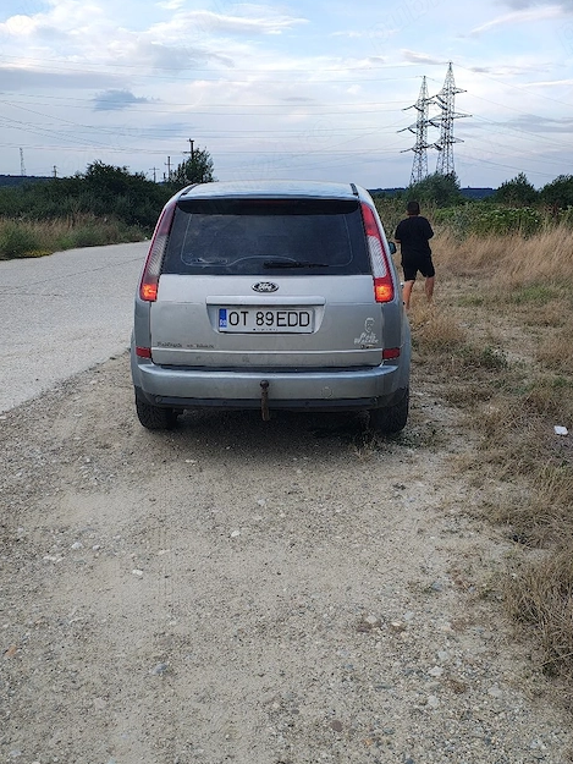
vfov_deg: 56.8
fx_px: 706
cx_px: 303
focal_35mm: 32
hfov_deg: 44.2
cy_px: 397
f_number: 1.4
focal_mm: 5.89
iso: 110
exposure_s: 1/120
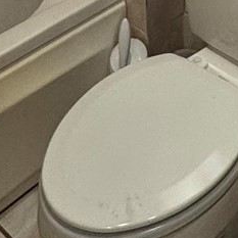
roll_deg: +1.0
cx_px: 176
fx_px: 661
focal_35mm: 85
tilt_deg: -8.6
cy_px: -295
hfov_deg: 20.3
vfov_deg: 14.8
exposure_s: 1/120
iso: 160
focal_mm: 2.22
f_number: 2.2
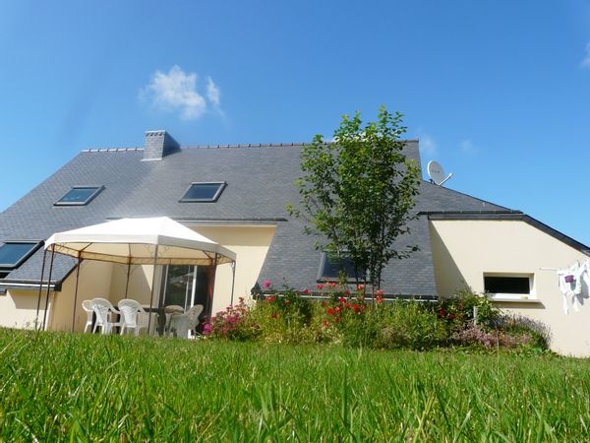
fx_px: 477
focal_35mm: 28
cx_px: 295
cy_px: 222
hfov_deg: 63.4
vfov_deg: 49.7
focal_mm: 4.6
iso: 100
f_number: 5.6
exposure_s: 1/400
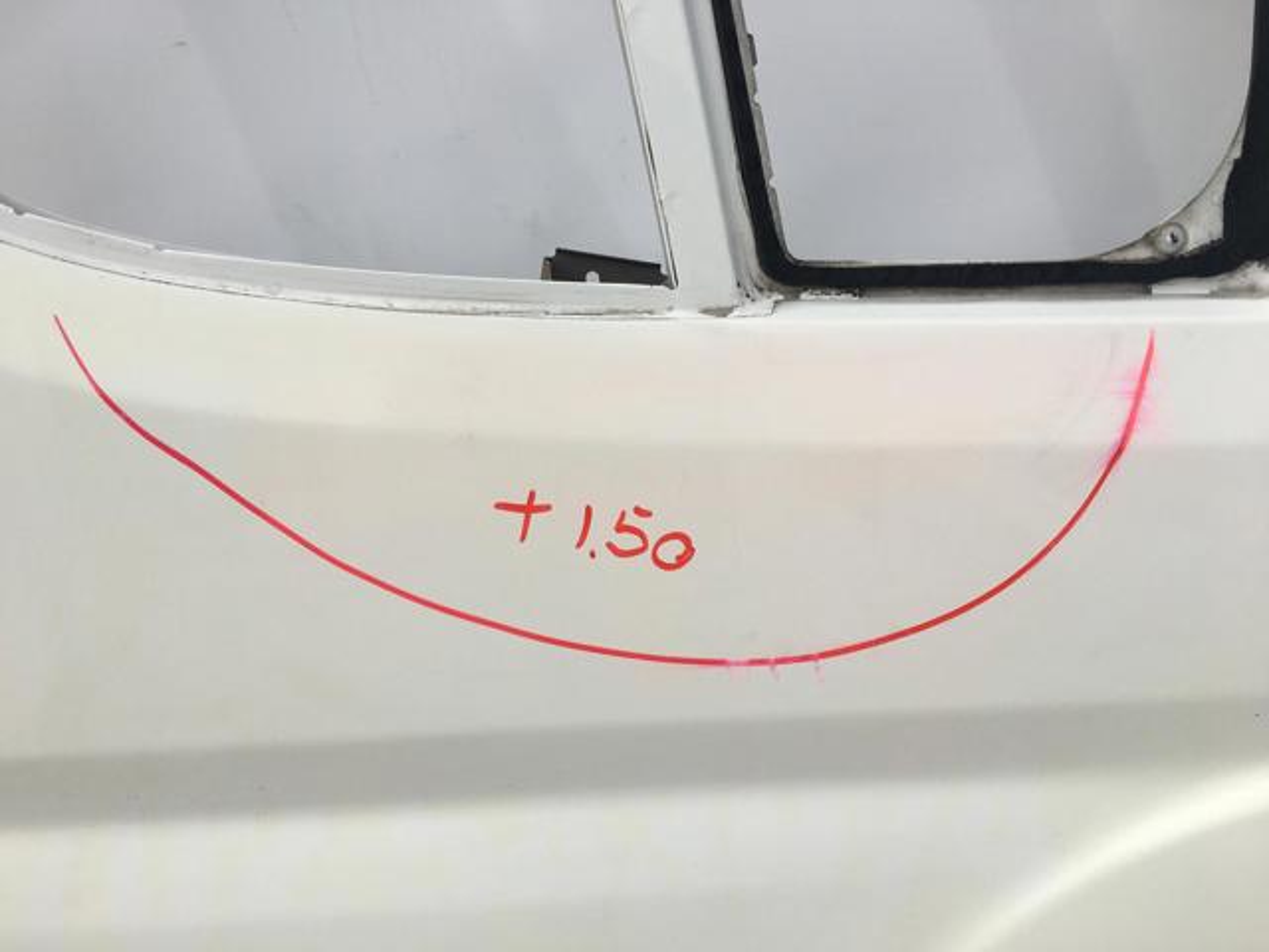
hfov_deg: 61.7
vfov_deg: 48.2
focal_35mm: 29
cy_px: 476
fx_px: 1063
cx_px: 634
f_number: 2.2
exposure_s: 1/1789
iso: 25
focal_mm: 4.15
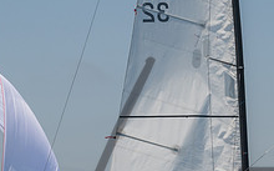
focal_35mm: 253
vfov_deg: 5.2
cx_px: 104
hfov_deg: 8.3
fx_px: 1887
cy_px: 139
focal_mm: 76
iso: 640
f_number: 9
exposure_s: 1/640
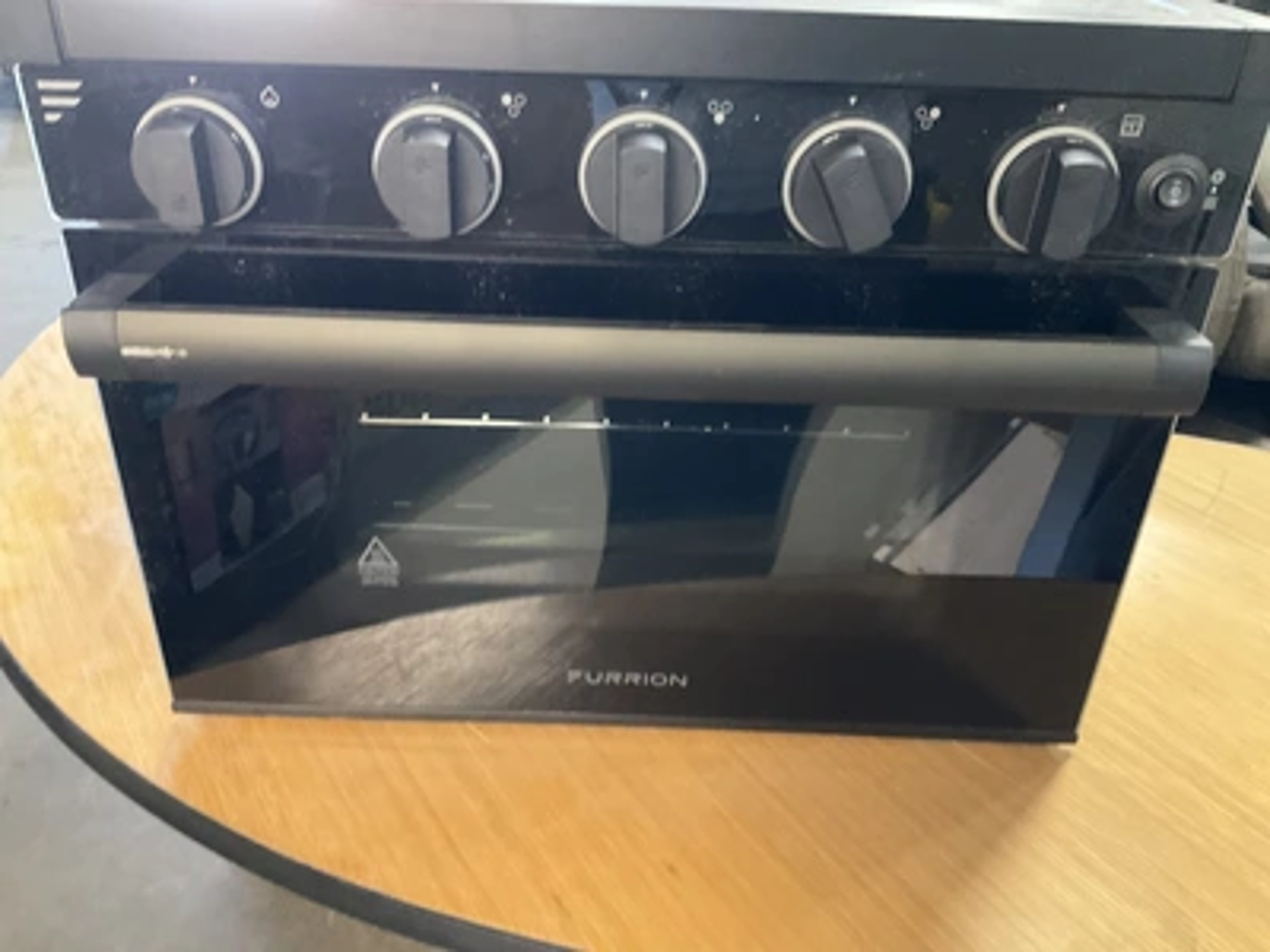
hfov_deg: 61.7
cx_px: 635
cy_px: 476
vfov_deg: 48.2
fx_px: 1064
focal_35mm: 29
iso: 400
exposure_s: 1/30
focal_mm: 3
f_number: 1.8
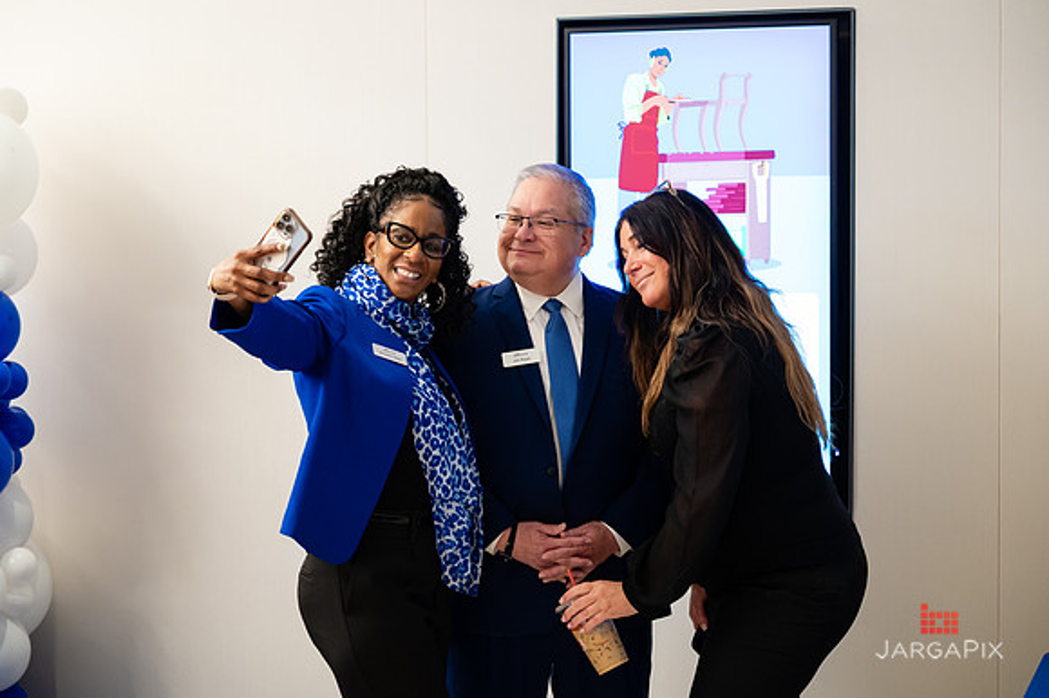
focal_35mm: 75
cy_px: 331
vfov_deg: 18.1
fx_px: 2191
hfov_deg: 26.9
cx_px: 525
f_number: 3.2
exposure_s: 1/200
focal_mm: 70
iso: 1600
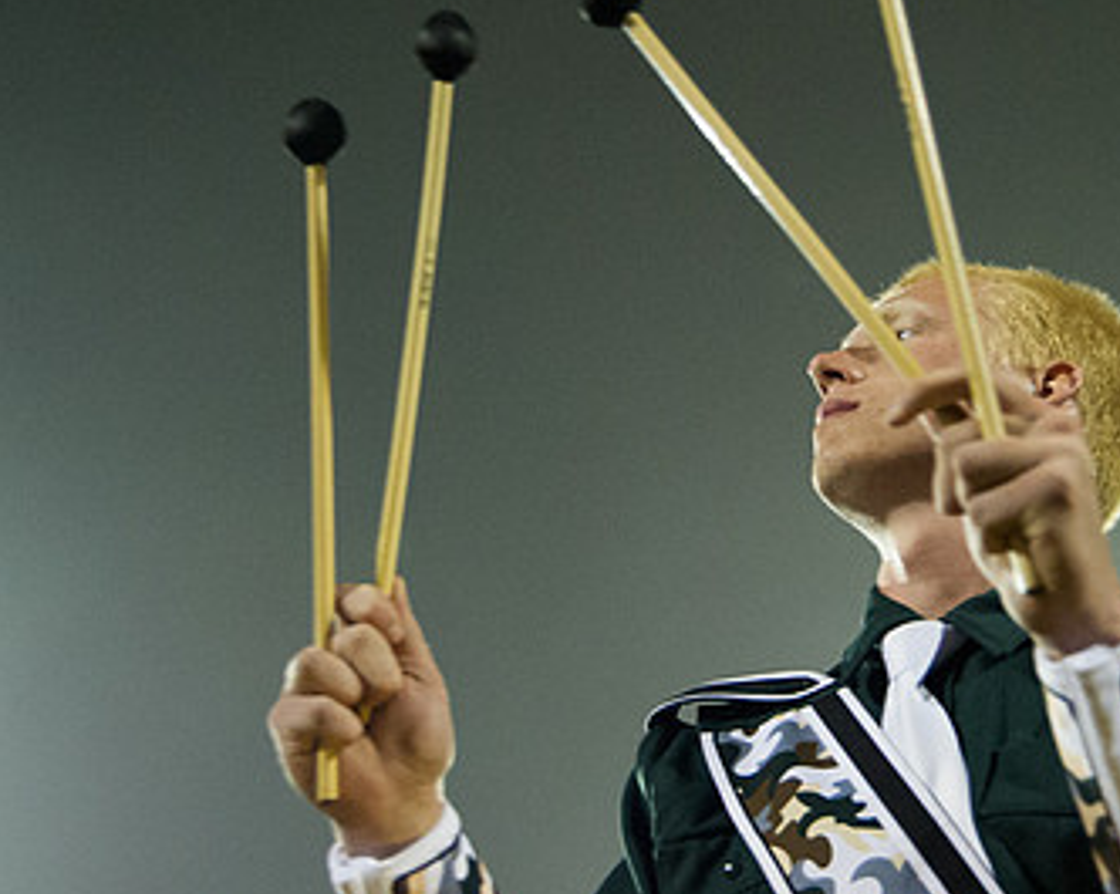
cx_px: 692
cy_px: 439
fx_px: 2683
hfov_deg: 23.5
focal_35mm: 81
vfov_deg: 18.9
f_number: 4.5
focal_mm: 45
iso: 12800
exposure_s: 1/160
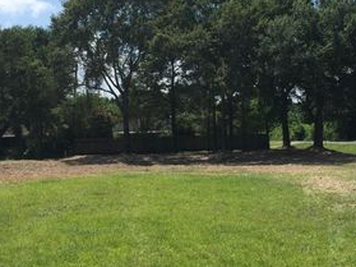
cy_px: 102
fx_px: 535
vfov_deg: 27.9
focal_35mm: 52
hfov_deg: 36.5
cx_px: 234
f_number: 2.2
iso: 32
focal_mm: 4.15
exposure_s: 1/2825
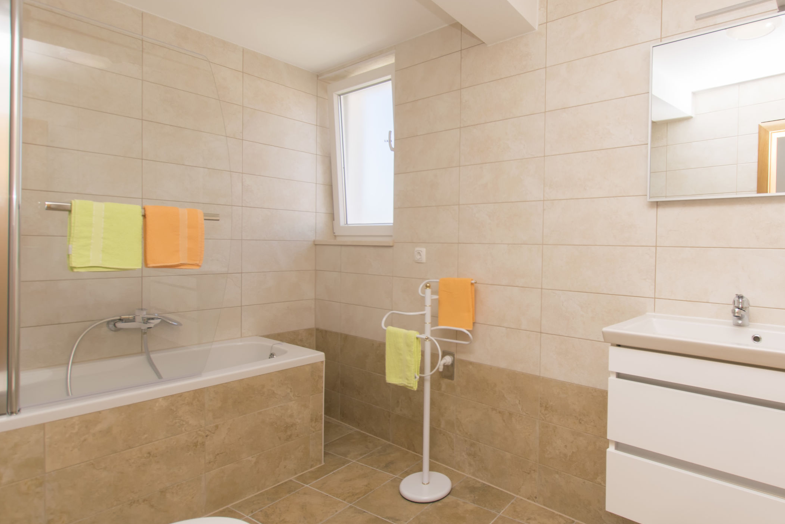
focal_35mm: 20
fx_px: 436
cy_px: 264
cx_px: 484
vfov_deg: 62.0
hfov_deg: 82.6
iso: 100
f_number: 5.6
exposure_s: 1/160
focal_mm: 10
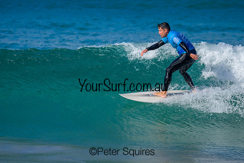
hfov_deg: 1.9
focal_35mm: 1098
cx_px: 137
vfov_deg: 1.3
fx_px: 7446
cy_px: 66
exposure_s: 1/2000
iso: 280
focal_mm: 800
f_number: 6.3
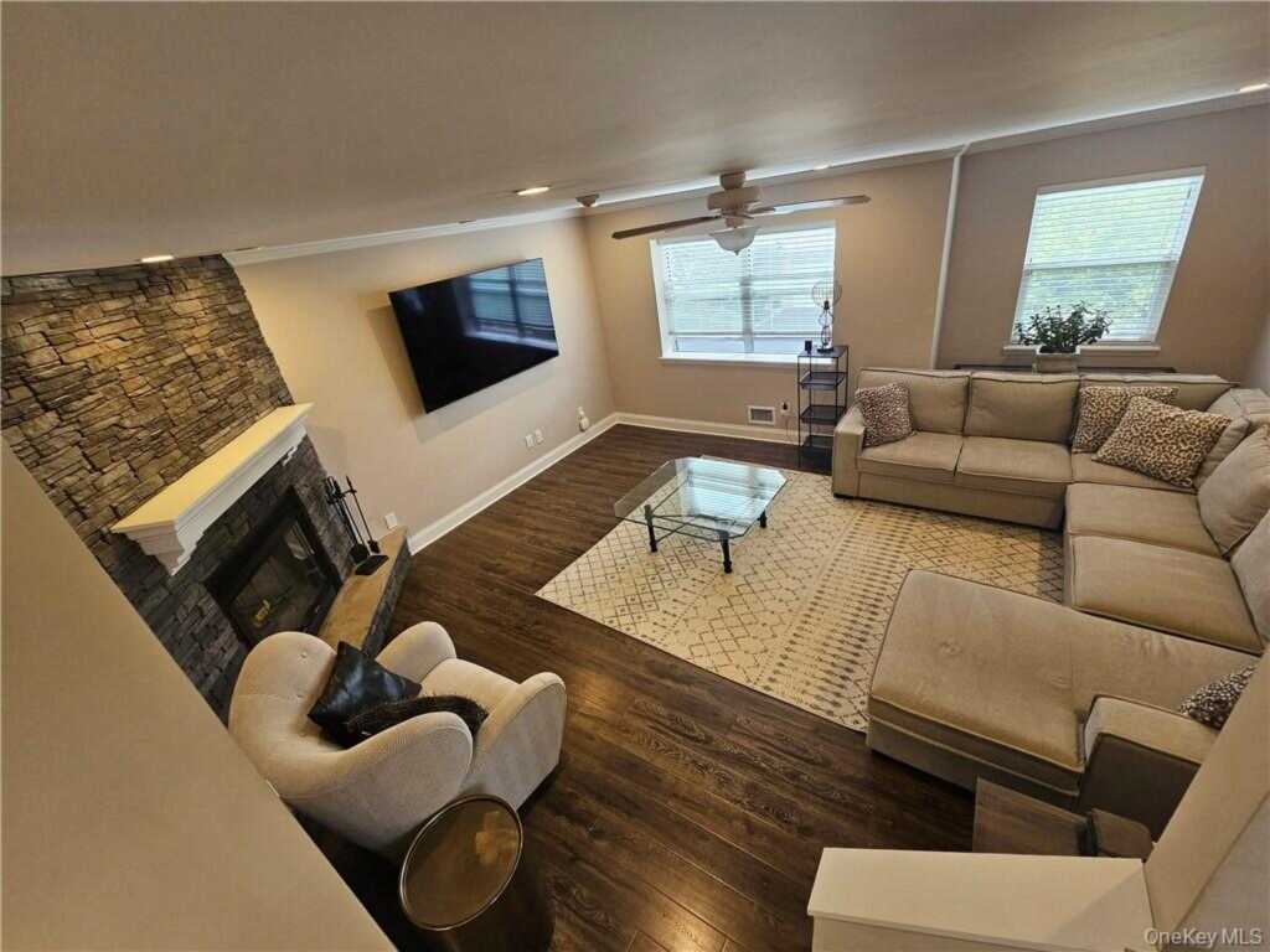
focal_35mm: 13
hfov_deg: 106.2
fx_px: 477
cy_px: 476
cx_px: 635
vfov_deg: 89.9
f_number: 2.2
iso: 200
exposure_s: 1/60
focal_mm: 2.2
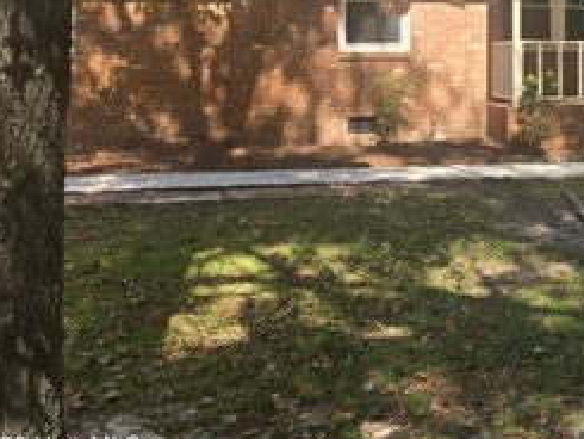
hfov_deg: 37.3
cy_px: 39
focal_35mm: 47
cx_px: 546
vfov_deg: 29.6
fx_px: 793
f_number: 1.8
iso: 25
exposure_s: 1/423
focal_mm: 5.4
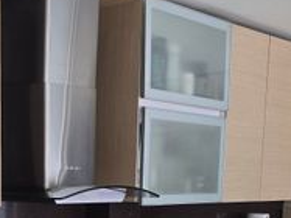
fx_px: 689
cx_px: 63
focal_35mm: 82
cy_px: 291
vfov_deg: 16.8
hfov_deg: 23.5
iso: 125
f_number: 1.7
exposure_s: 1/180
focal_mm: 6.3
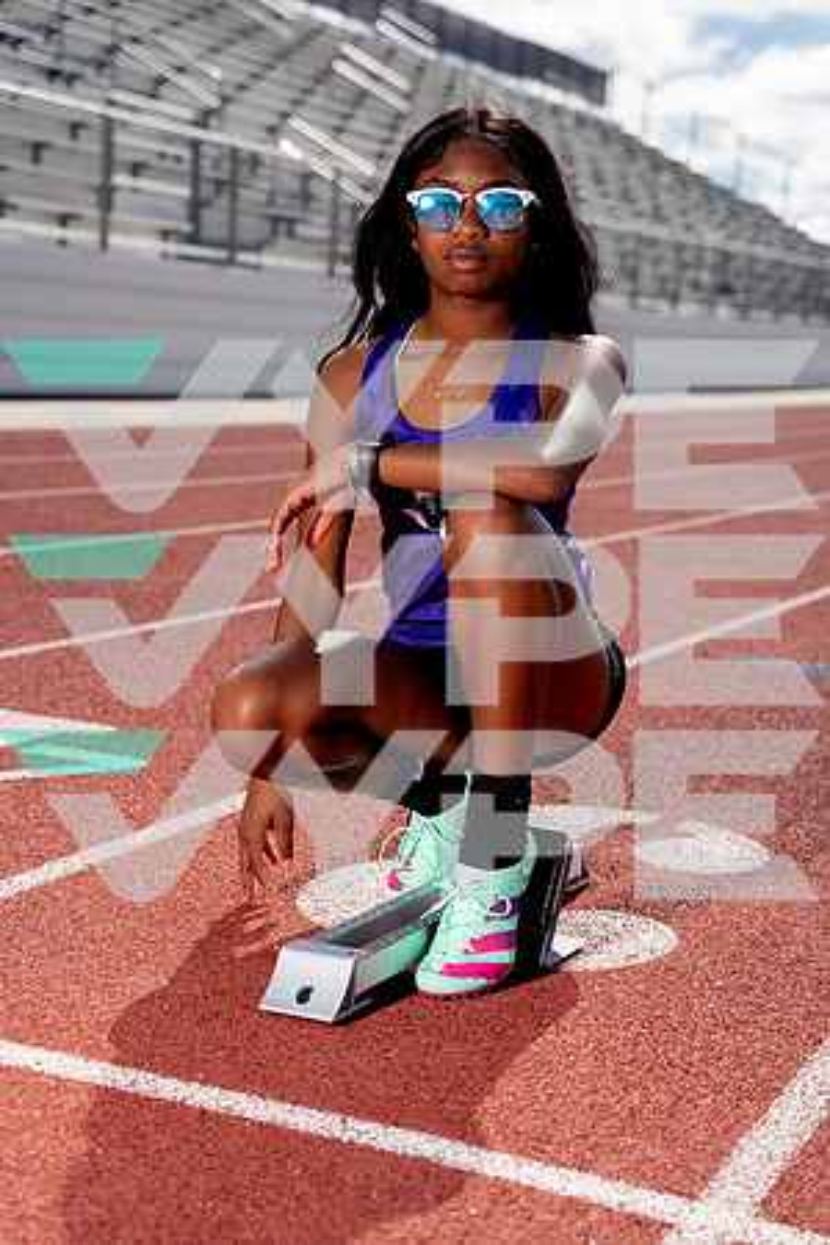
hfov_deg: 21.6
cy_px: 622
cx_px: 415
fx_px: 2179
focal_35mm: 63
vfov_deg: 31.9
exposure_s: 1/1250
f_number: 4
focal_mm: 63
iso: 100
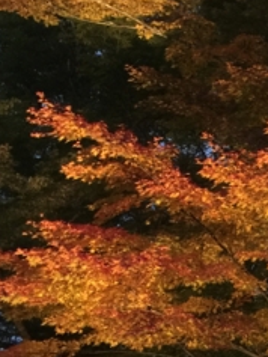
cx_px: 405
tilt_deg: +25.3
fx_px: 1011
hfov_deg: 14.1
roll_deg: +0.6
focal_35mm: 98
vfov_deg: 19.7
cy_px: 38
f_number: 2.2
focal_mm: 4.15
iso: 64
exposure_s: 1/4
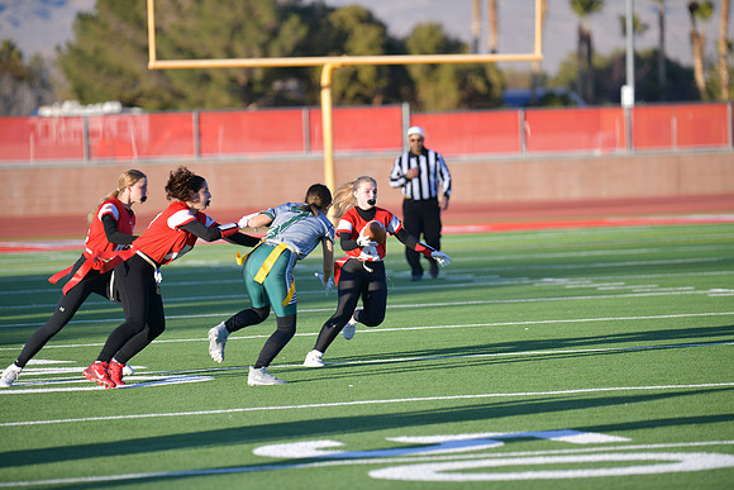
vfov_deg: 6.2
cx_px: 367
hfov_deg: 9.4
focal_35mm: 220
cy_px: 245
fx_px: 4486
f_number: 2.8
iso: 72
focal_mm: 220
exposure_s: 1/800
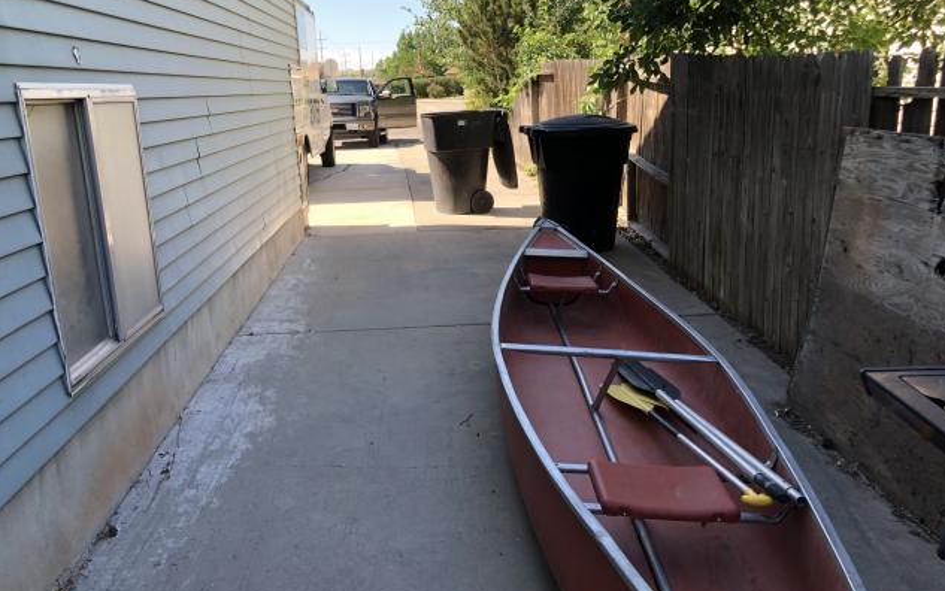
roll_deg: +1.3
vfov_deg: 41.8
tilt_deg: -14.1
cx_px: 476
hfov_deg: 62.9
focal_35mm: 30
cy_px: 278
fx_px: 773
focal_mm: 3.99
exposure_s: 1/219
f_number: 1.8
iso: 20
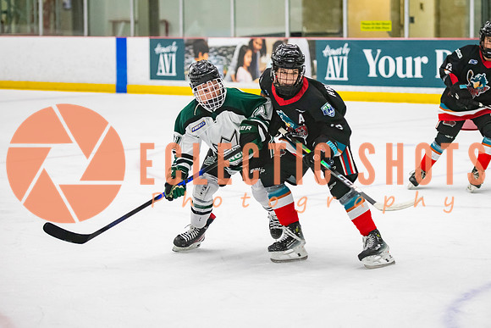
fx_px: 1701
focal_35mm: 125
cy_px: 150
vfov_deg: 11.0
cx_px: 293
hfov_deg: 16.4
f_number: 3.2
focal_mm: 95
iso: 2000
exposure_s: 1/640
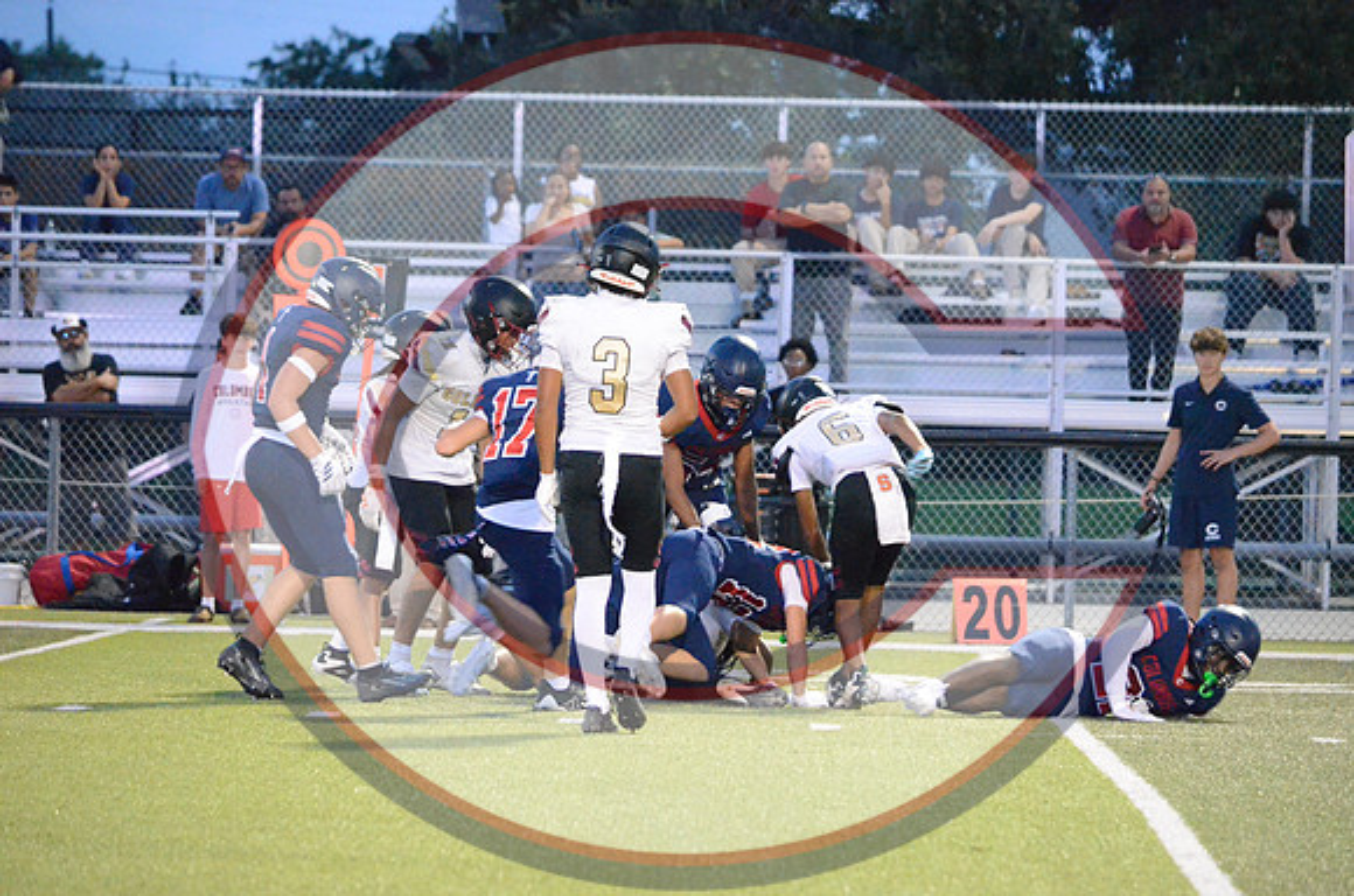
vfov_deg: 5.4
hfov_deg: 8.1
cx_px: 677
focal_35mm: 255
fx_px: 9570
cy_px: 448
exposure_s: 1/200
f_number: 5
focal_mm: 170
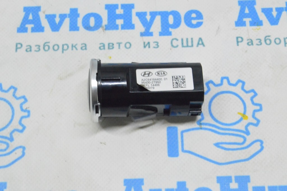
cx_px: 144
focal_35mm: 72
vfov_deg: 18.9
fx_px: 574
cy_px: 96
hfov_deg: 28.1
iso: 6400
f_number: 20
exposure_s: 1/20
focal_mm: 48
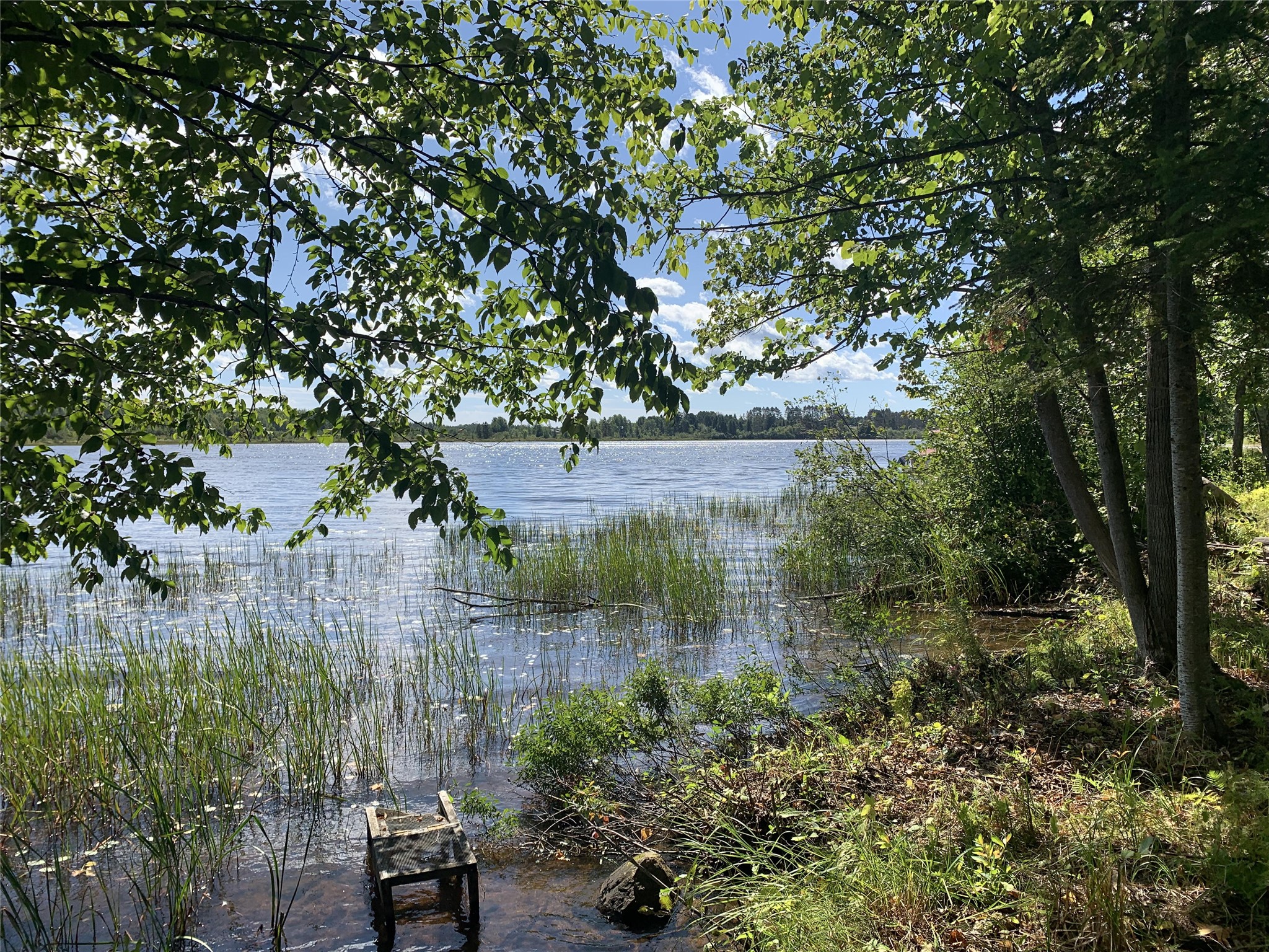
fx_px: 953
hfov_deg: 67.3
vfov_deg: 53.1
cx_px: 634
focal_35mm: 26
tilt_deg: -0.5
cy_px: 476
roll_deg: -0.3
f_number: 1.8
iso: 25
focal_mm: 4.25
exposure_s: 1/1916
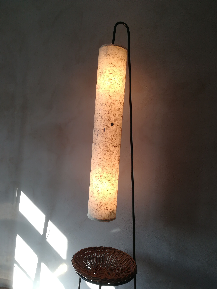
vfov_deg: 67.3
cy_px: 144
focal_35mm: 26
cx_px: 108
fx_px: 217
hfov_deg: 53.1
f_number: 2.2
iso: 50
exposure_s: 1/124
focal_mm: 3.83
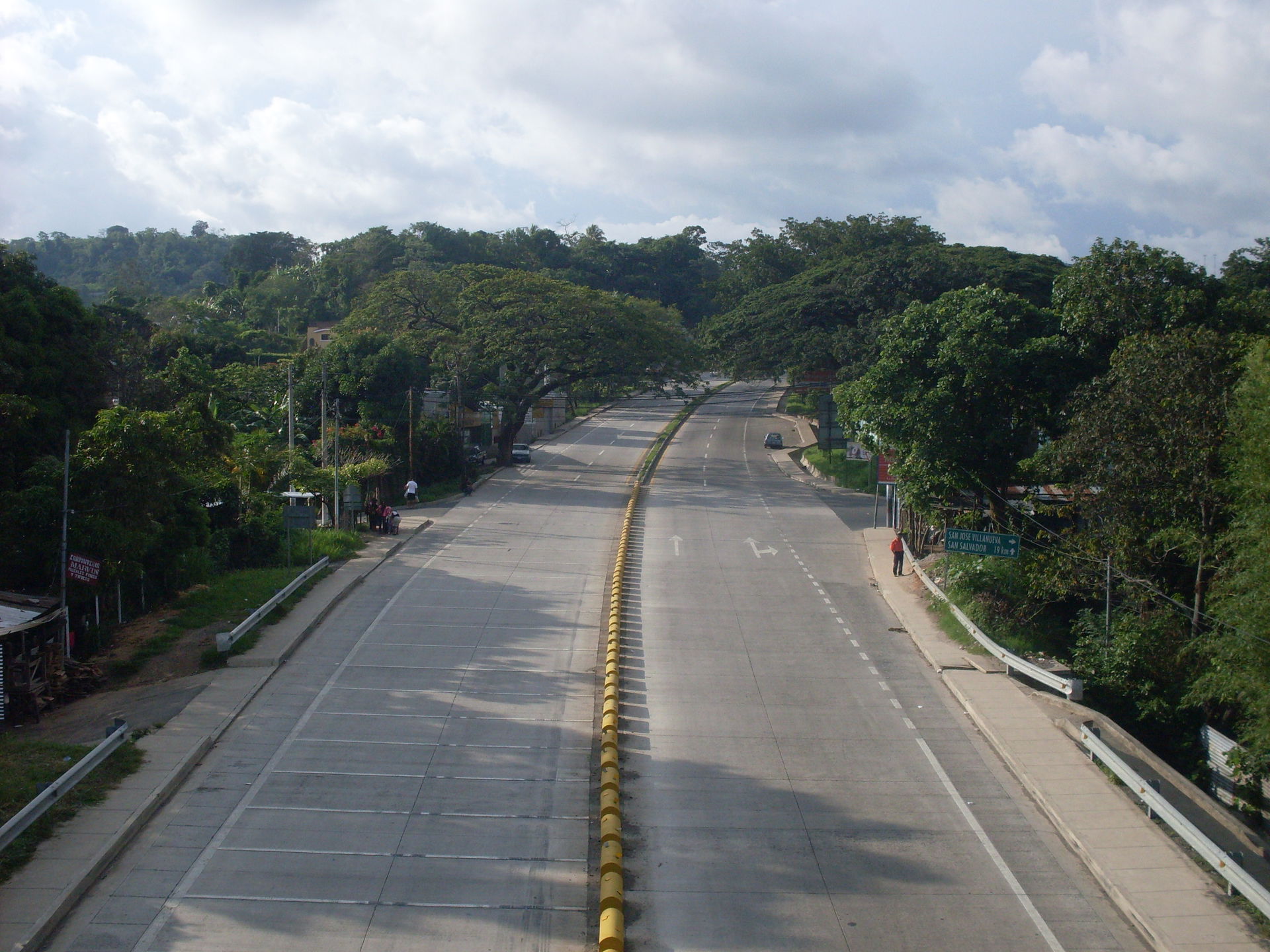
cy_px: 476
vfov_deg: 37.7
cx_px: 635
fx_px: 1394
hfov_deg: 49.0
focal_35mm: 38
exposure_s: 1/250
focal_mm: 6.3
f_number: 8.4
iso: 80
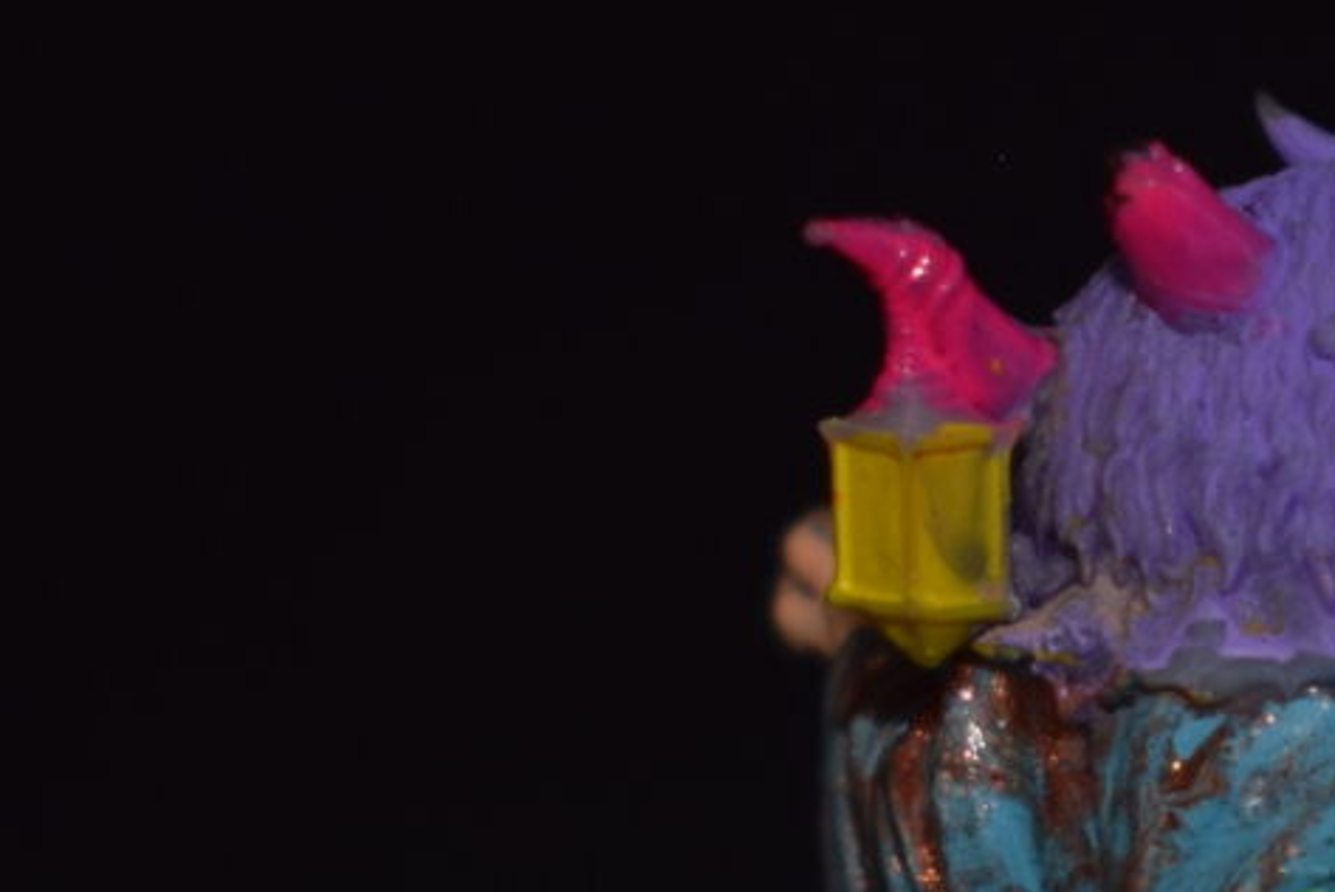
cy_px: 1023
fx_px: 10835
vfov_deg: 4.7
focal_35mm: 292
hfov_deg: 7.0
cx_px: 1465
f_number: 4.8
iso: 100
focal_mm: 36
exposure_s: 1/30
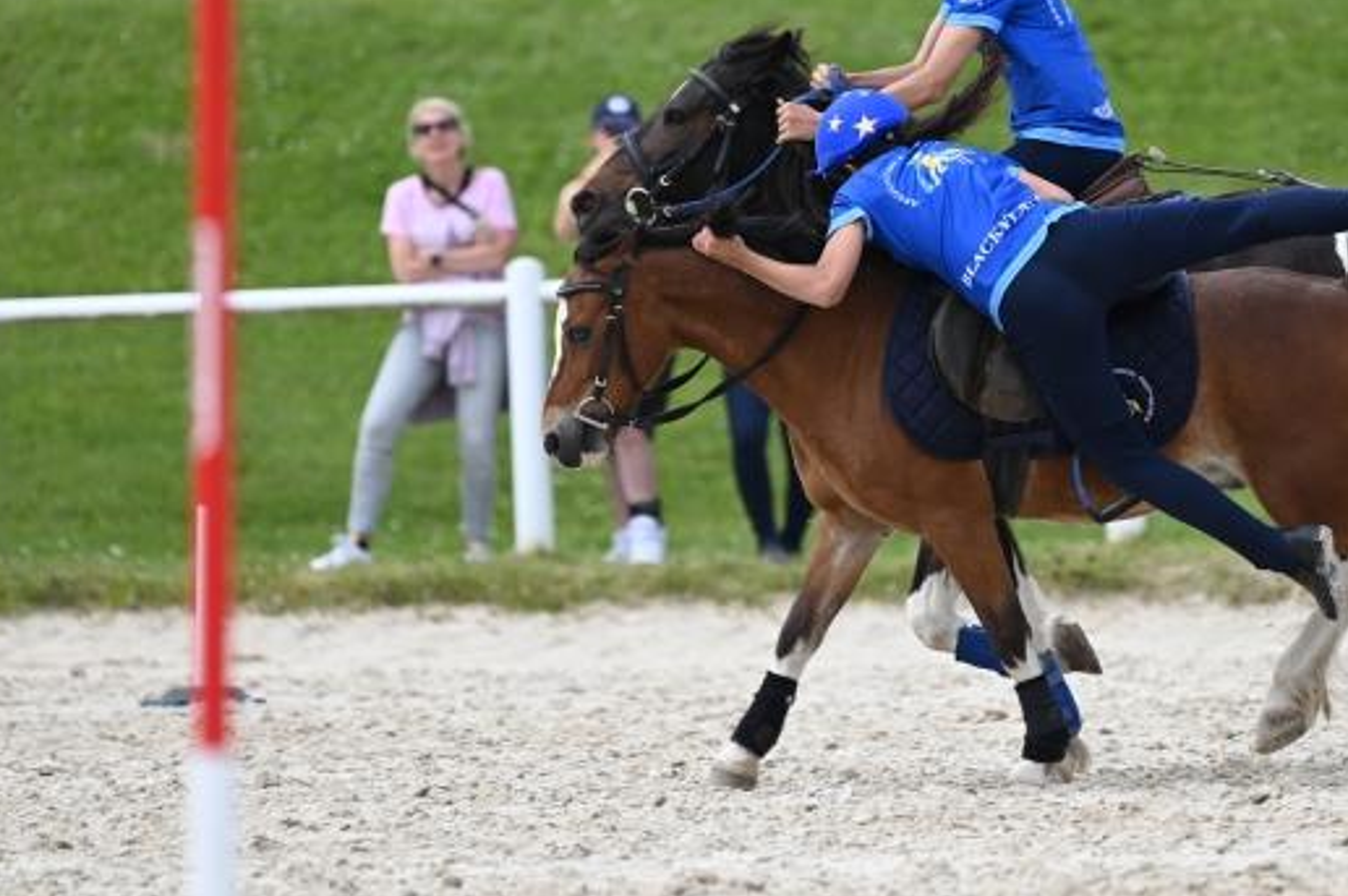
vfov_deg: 3.0
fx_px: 16834
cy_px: 340
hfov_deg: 4.6
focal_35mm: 450
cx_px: 893
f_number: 5.3
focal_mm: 290
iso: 450
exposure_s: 1/1250
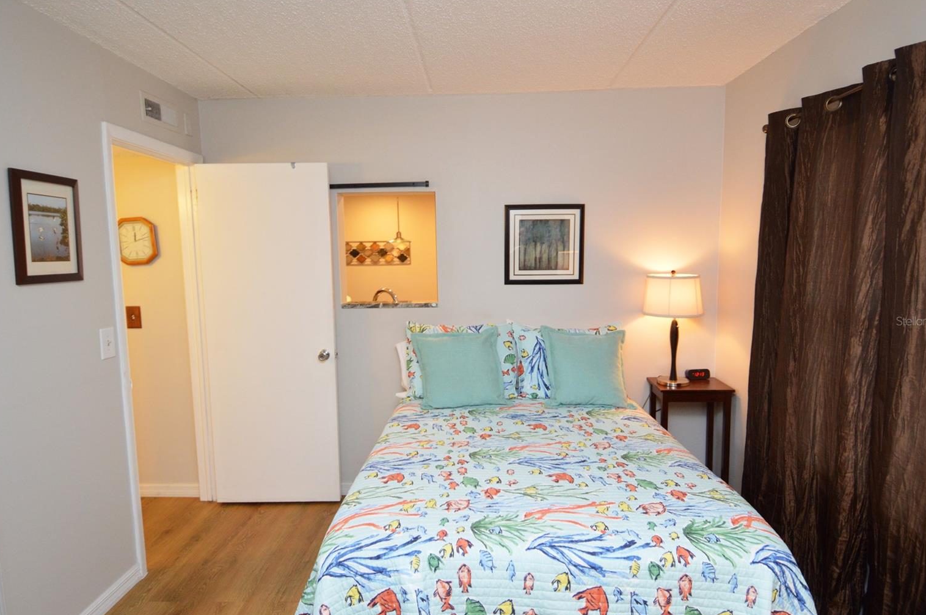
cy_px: 321
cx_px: 462
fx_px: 488
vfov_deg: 64.4
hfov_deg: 87.0
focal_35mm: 19
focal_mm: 12
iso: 900
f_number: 4
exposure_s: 1/60
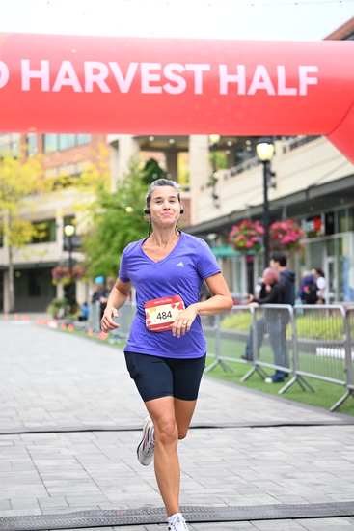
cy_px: 266
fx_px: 1120
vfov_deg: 26.6
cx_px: 177
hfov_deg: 18.0
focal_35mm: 76
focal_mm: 76
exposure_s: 1/1600
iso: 640
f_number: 2.8
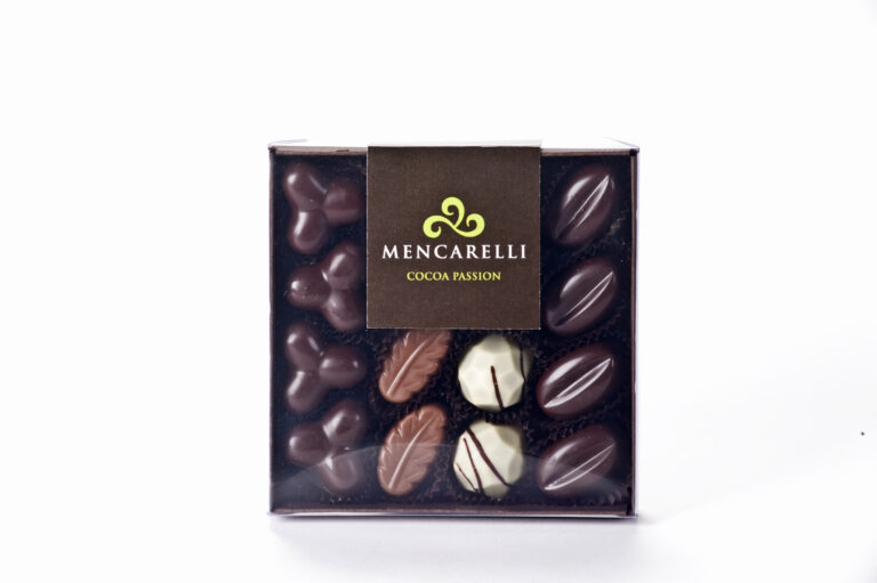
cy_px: 292
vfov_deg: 7.4
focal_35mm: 185
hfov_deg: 11.1
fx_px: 4504
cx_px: 438
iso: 100
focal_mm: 185
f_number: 22
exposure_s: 1/125
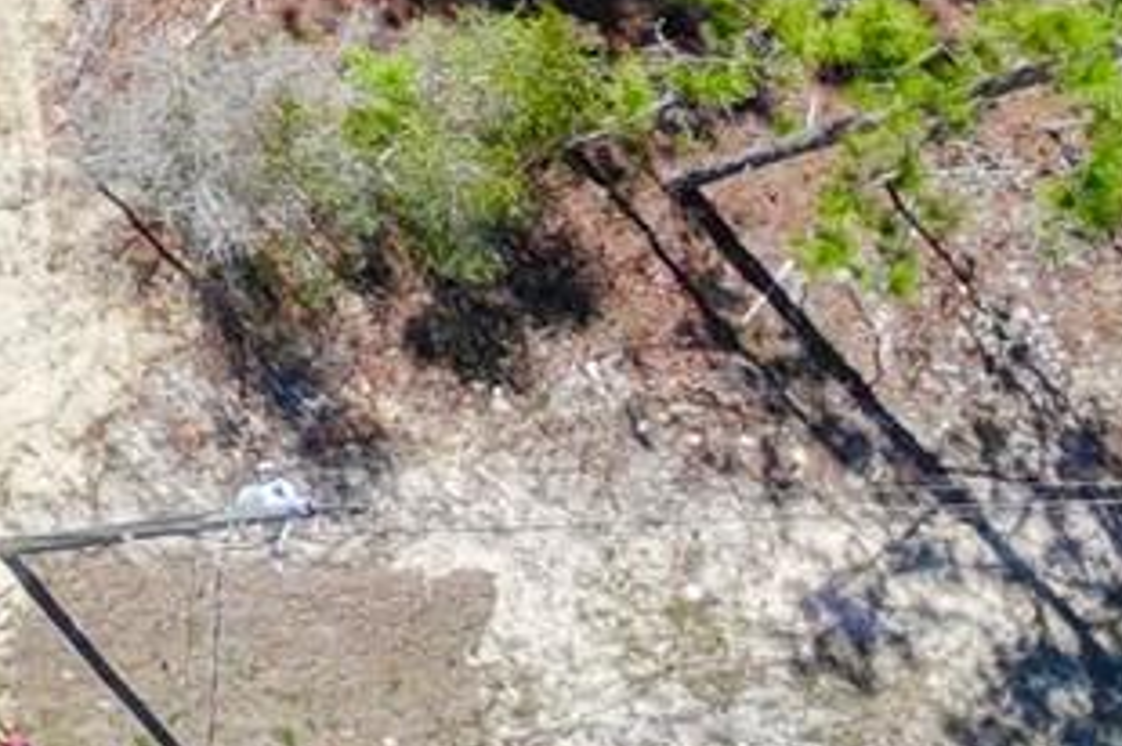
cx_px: -1050
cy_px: -69
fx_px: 2677
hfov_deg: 17.6
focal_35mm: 86
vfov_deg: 15.4
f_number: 2.2
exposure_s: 1/2000
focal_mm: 3.05
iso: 400
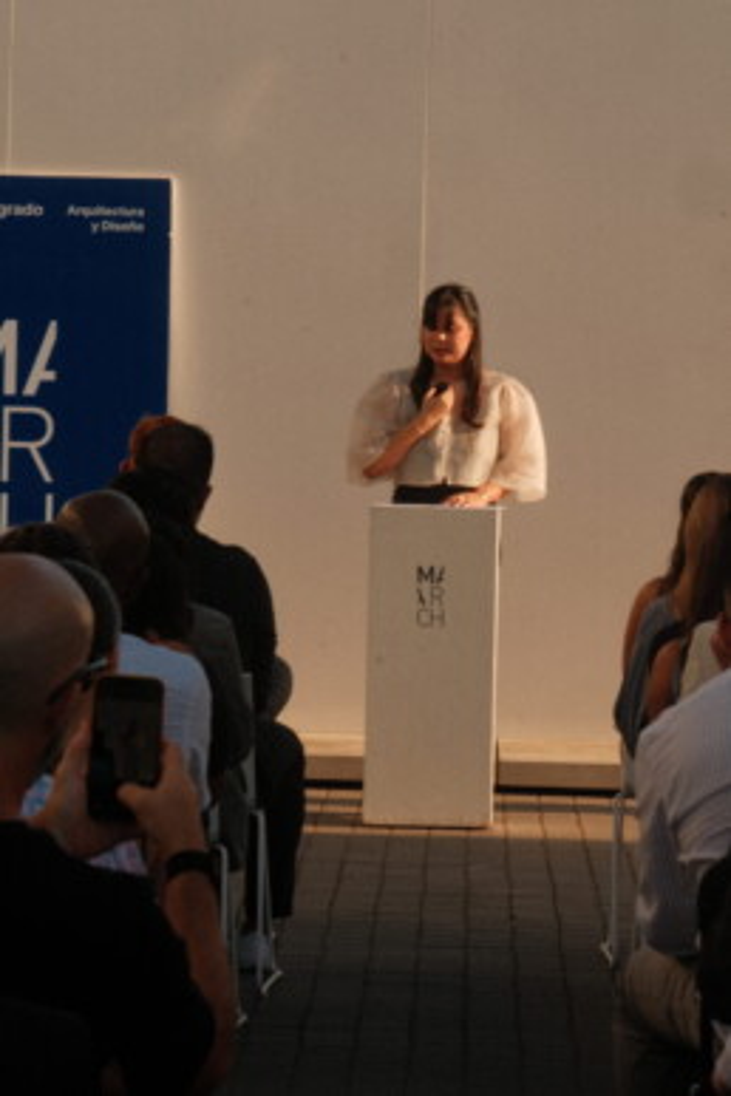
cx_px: 366
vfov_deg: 10.7
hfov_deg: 7.2
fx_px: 5848
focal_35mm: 192
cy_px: 548
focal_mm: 128
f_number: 22
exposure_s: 1/60
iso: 200
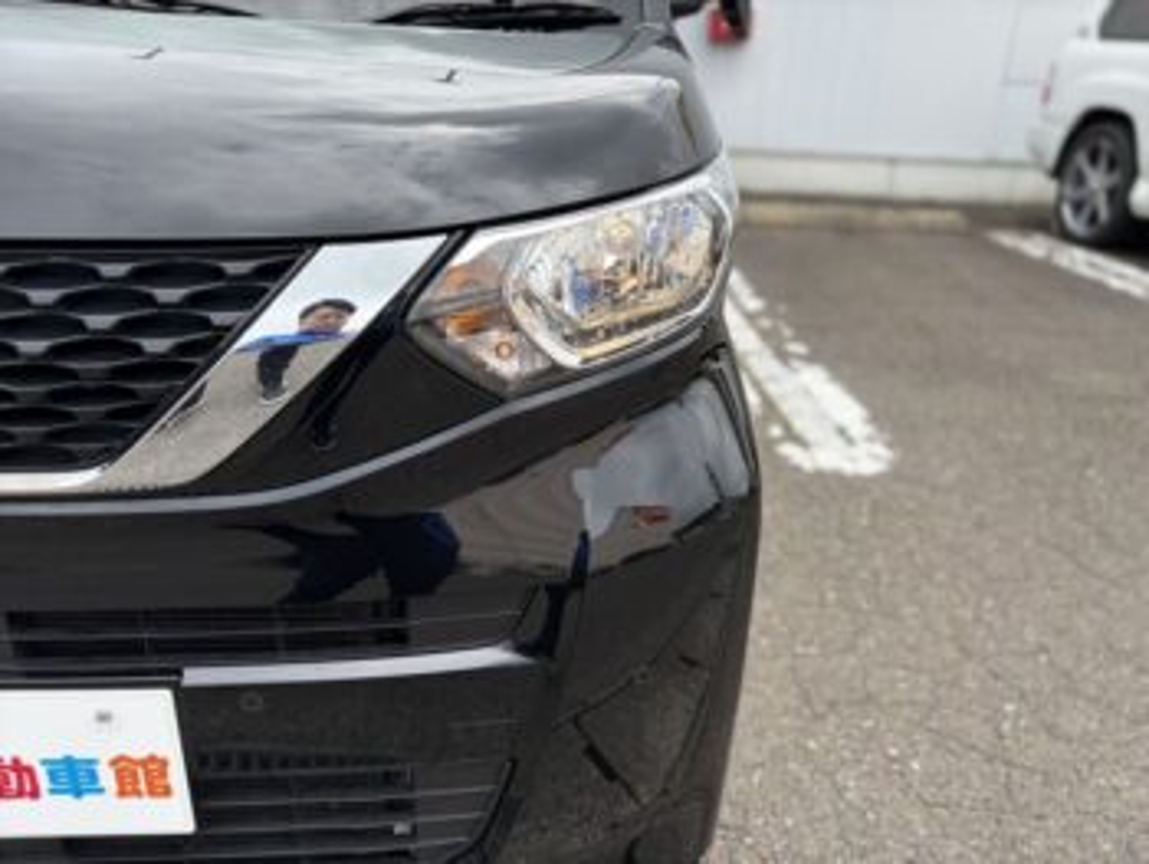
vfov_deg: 53.1
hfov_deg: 67.3
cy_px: 432
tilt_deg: -20.8
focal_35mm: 26
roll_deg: -0.3
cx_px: 574
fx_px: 864
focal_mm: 5.96
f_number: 1.6
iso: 50
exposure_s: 1/1337
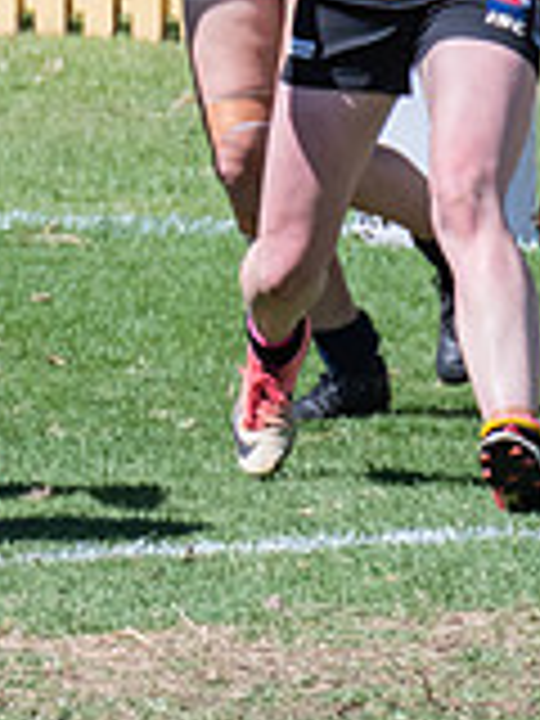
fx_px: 74816
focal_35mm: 3597
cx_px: -822
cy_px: 173
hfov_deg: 0.4
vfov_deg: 0.6
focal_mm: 550
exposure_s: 1/1600
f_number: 11
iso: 800
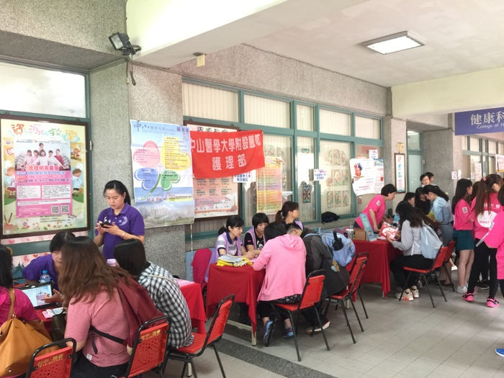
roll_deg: +0.5
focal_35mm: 29
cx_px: 252
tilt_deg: +0.6
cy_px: 189
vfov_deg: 48.2
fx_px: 422
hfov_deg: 61.7
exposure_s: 1/15
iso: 100
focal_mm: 4.15
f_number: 2.2
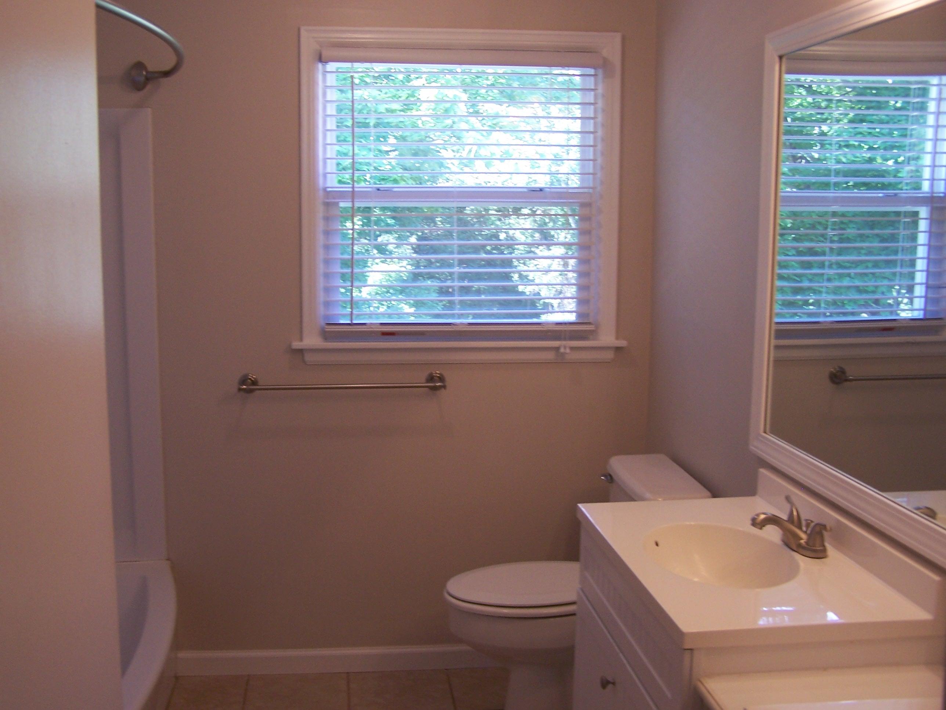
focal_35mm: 38
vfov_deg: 37.7
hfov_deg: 49.0
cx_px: 473
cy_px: 355
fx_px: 1038
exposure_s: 1/30
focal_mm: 6.3
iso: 80
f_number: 2.8
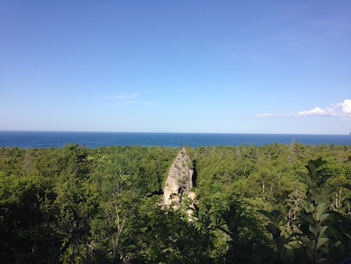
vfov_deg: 43.0
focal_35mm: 33
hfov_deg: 55.3
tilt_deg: -1.2
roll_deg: -1.7
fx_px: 335
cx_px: 176
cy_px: 132
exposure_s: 1/1642
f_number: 2.4
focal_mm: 4.12
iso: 50
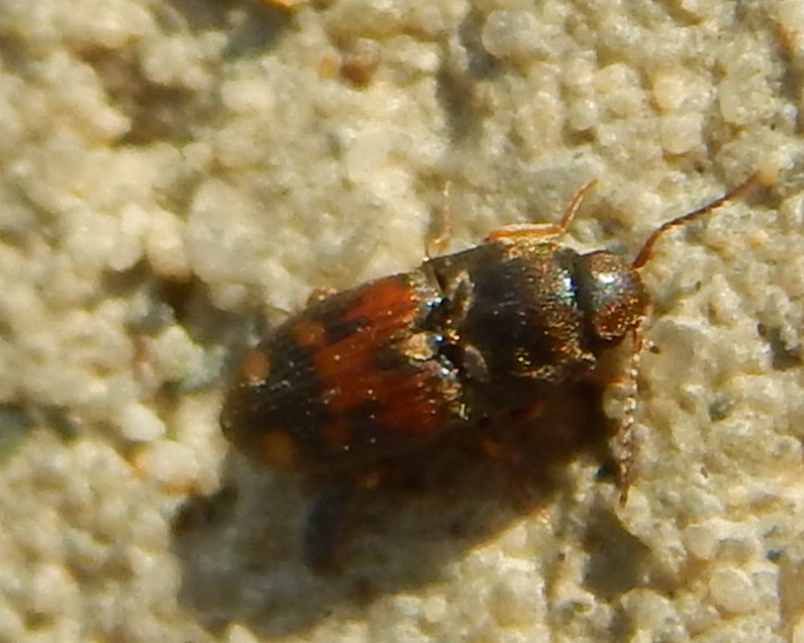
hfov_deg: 33.0
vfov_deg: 26.7
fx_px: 1356
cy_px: 323
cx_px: 411
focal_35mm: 57
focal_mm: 9.7
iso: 125
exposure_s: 1/1250
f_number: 3.8
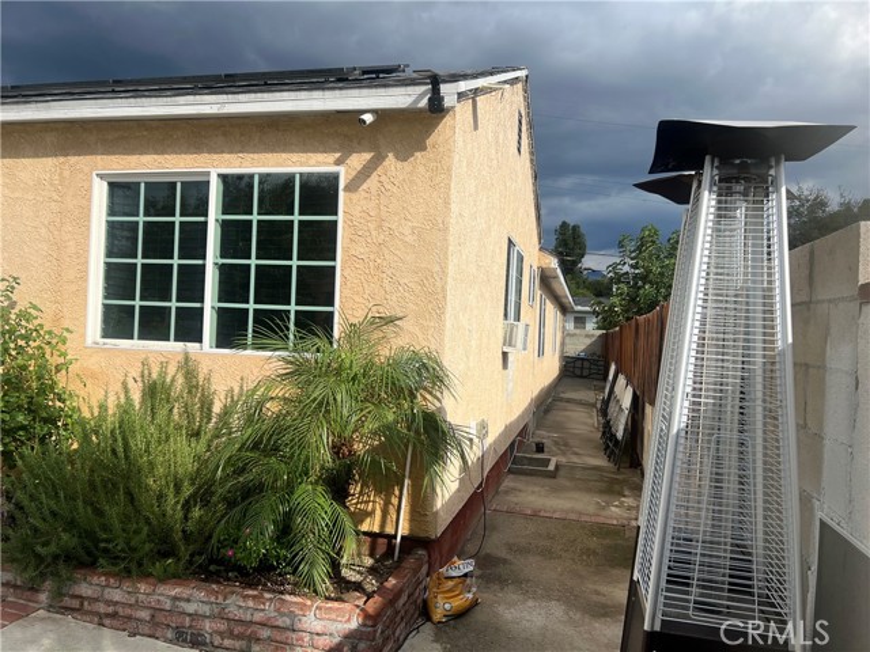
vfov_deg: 53.1
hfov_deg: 67.3
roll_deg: -2.1
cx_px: 435
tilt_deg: +2.0
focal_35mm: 26
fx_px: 653
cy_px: 326
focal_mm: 5.7
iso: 50
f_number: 1.5
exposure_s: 1/4274
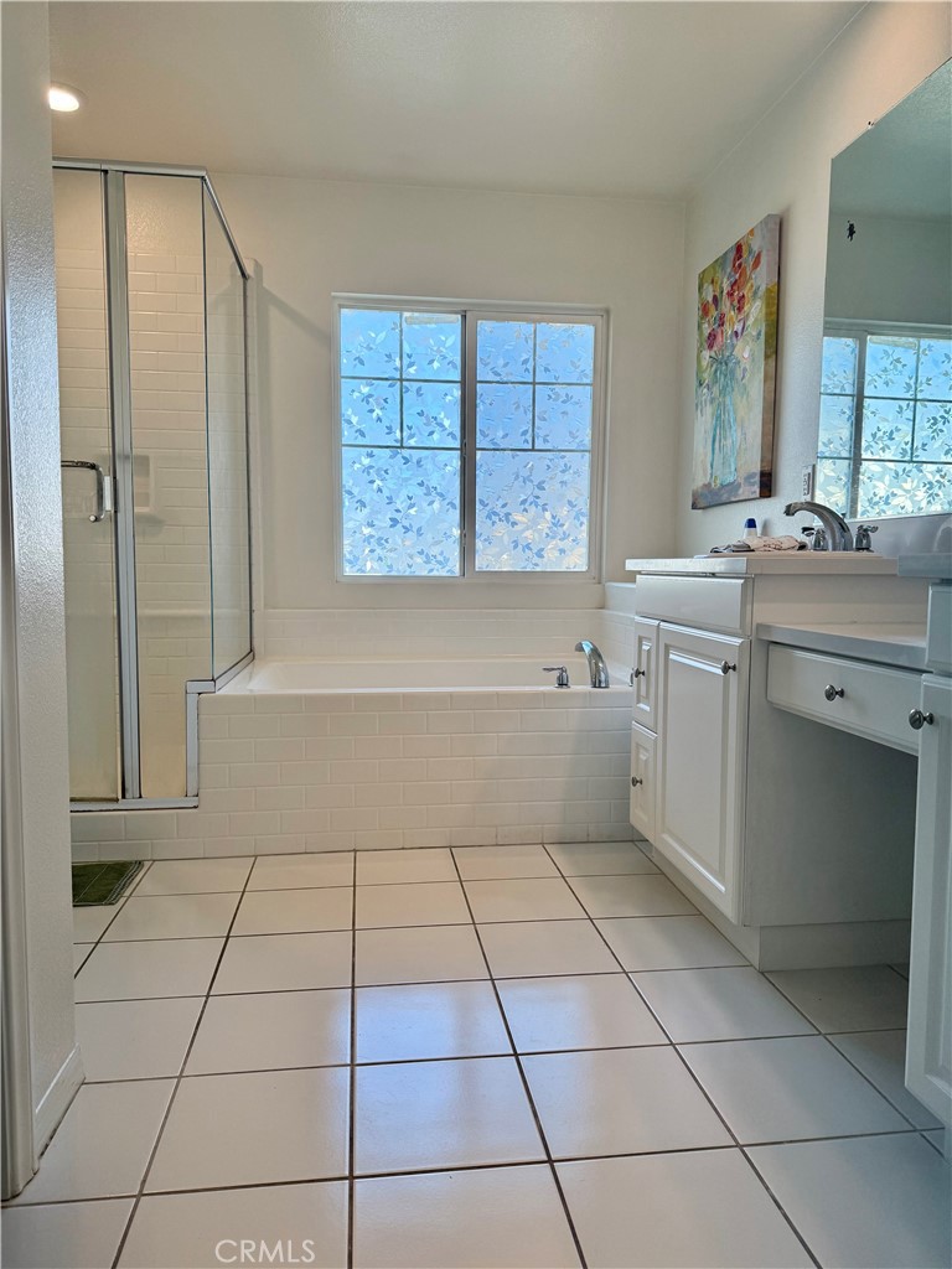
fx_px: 880
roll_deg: -1.4
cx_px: 476
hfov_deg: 56.8
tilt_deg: -4.6
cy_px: 634
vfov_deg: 71.6
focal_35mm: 24
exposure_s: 1/405
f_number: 1.78
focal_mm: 6.76
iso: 100
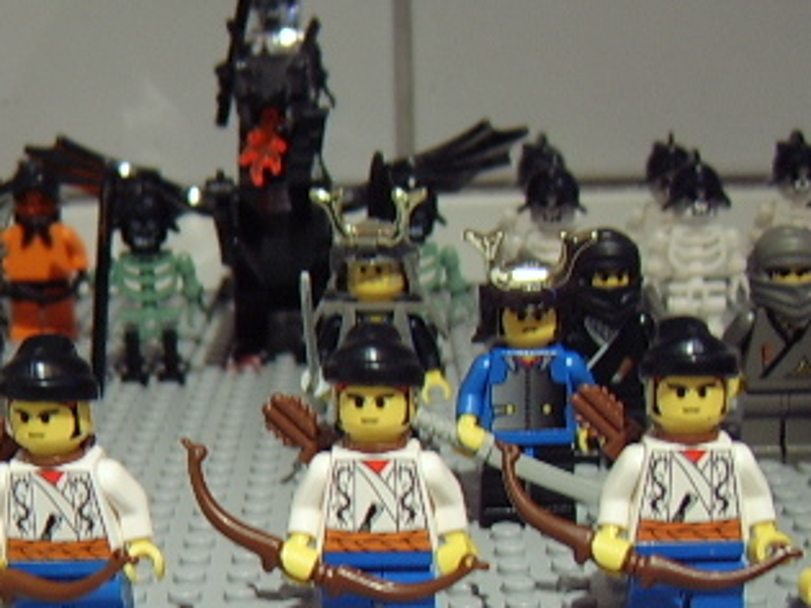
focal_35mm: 63
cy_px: 526
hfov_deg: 30.7
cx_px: 378
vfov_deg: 22.8
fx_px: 1475
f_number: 2.7
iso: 100
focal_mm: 8.13
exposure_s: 1/9
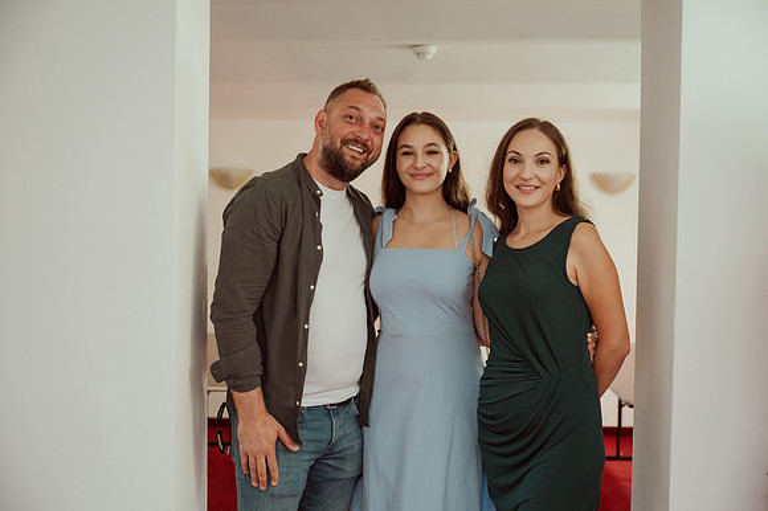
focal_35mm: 47
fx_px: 1002
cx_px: 384
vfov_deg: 28.6
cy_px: 256
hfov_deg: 41.9
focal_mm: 47
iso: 1000
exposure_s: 1/100
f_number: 2.8
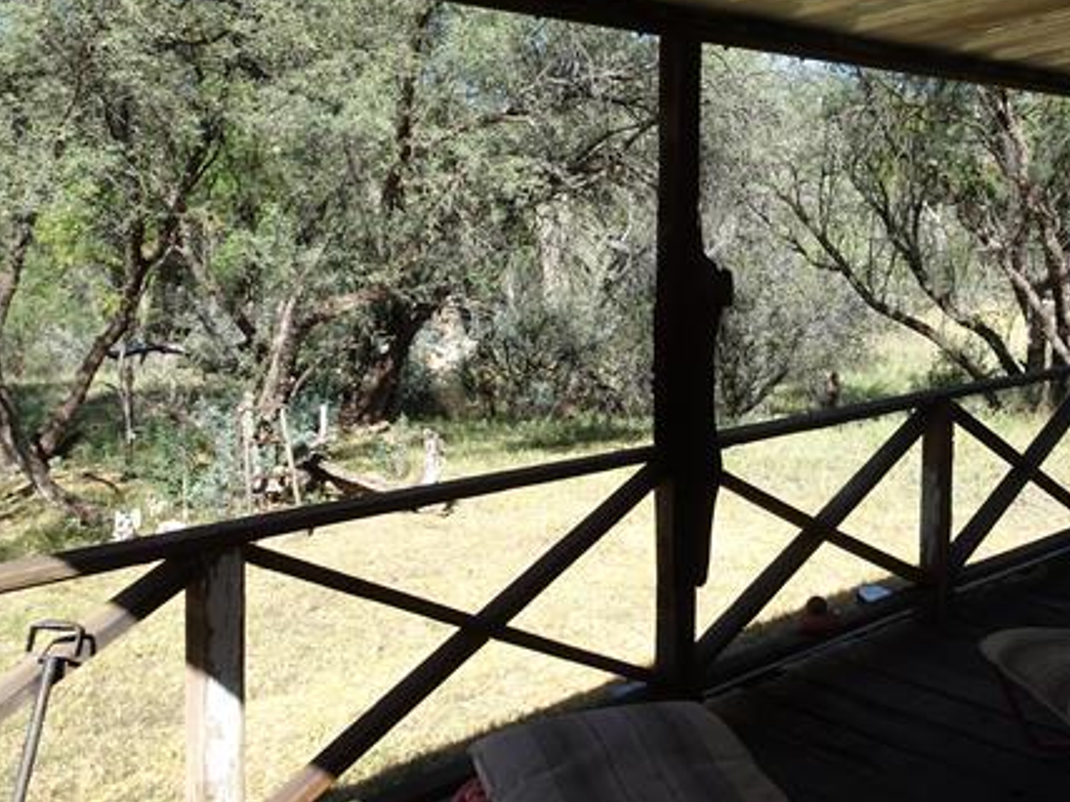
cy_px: 283
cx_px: 707
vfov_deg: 39.3
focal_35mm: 36
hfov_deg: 50.5
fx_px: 1112
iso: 80
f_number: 3.5
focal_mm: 4.1
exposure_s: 1/400
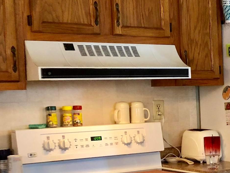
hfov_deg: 18.6
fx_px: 598
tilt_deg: -4.3
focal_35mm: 90
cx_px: 369
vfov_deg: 16.3
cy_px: 127
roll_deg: +1.4
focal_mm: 3.99
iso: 40
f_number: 1.8
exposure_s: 1/17
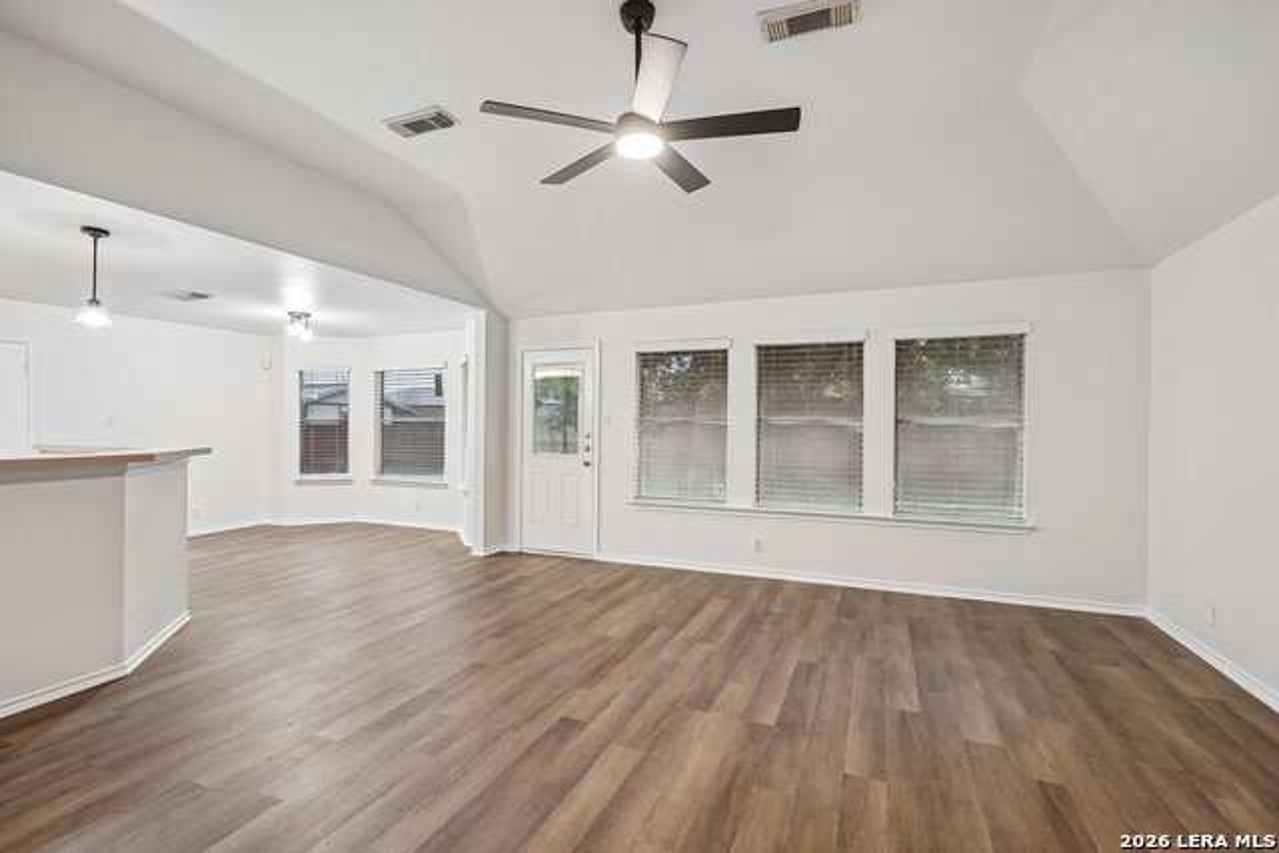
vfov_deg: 73.8
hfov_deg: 96.7
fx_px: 569
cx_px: 640
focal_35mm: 16
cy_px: 426
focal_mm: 16
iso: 400
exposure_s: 1/4
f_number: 8
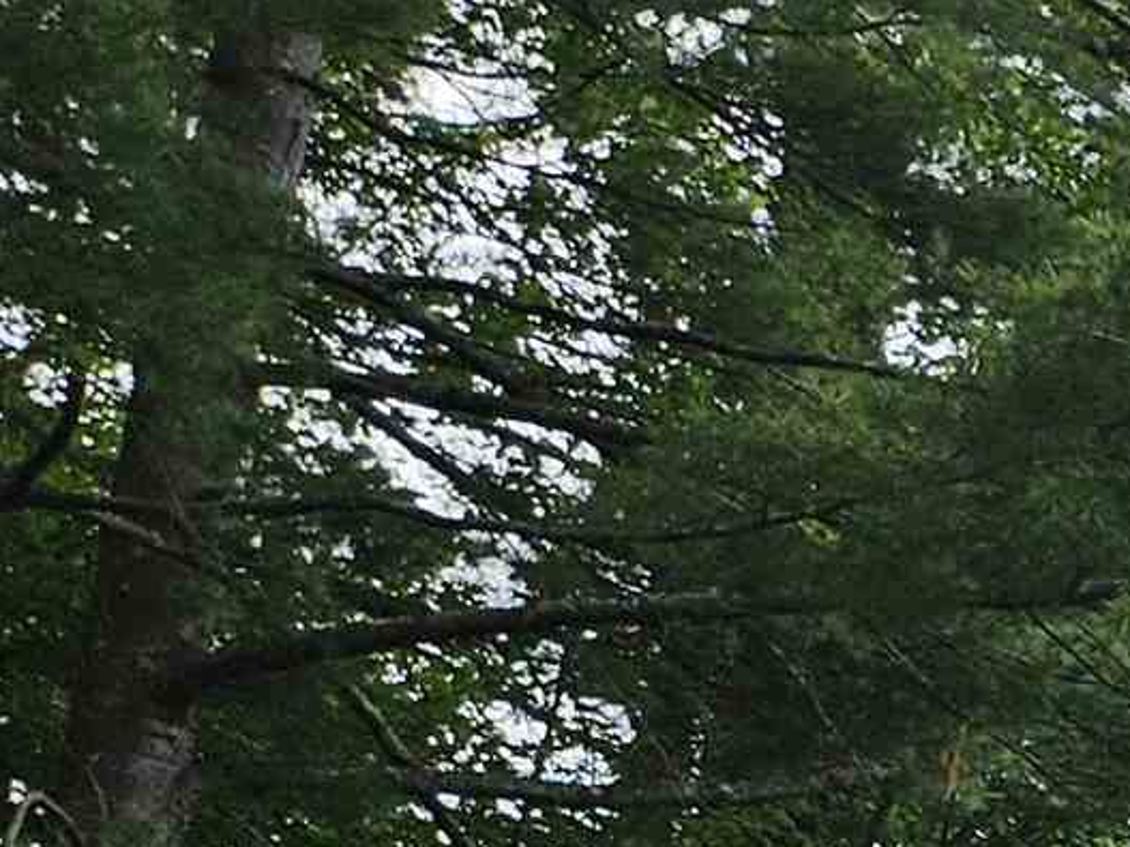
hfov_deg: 11.4
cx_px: 2946
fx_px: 4373
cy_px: 1816
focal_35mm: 134
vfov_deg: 10.1
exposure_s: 1/472
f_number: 1.8
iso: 25
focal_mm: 5.4
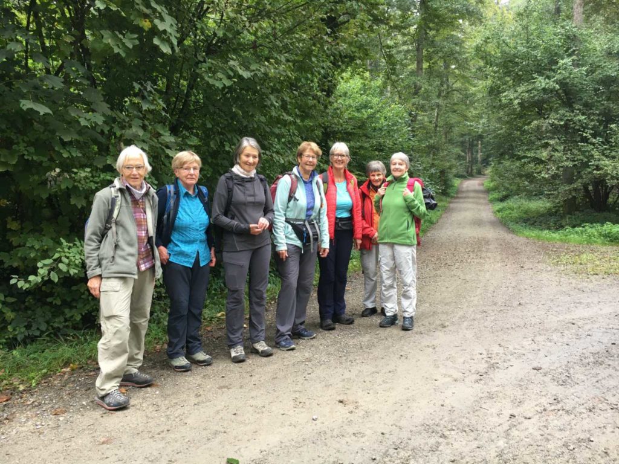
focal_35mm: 29
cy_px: 232
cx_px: 310
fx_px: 519
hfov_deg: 61.7
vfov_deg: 48.2
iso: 25
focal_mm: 4.15
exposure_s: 1/33
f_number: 2.2
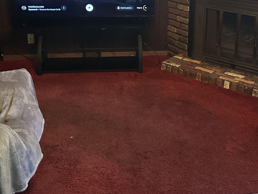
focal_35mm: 55
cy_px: 31
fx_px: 410
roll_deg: -1.7
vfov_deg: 25.9
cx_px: 147
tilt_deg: -17.1
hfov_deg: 34.9
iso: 640
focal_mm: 6.86
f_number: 1.78
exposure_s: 1/40
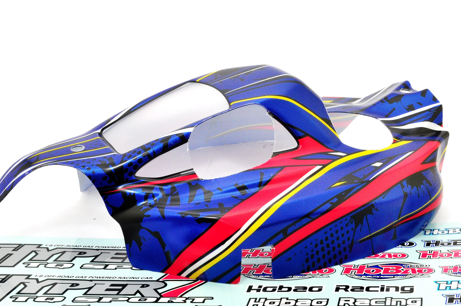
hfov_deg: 33.6
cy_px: 163
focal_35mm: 60
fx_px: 763
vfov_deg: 22.7
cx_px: 240
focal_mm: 29
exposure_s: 1/60
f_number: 20
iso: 400
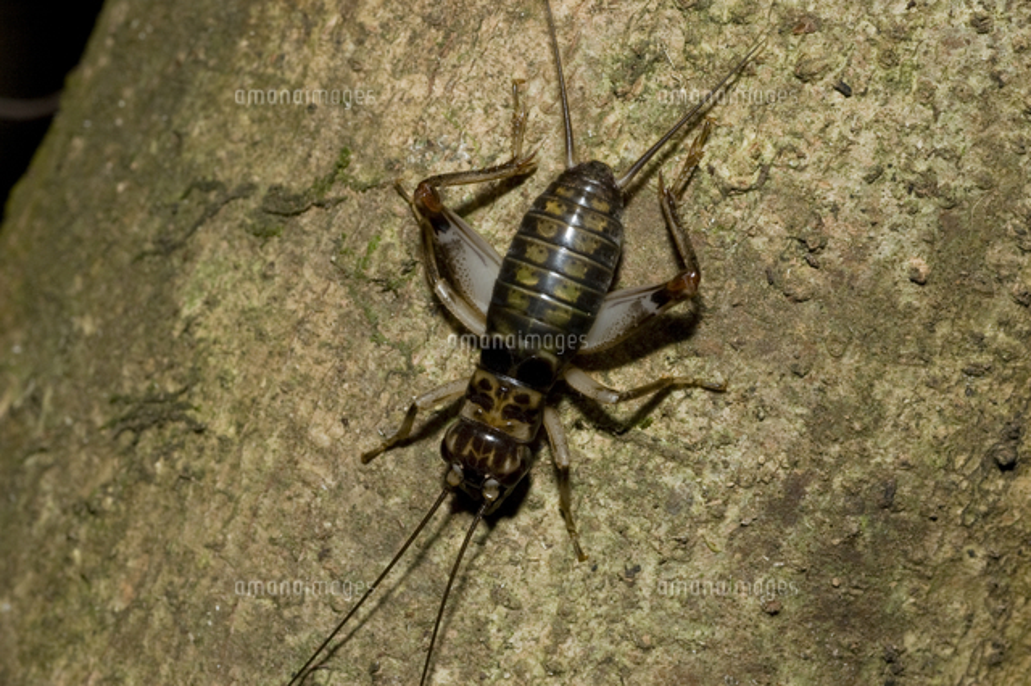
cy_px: 343
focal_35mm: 135
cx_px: 516
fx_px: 3864
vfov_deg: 10.1
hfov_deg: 15.2
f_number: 16
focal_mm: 90
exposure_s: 1/200
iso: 200
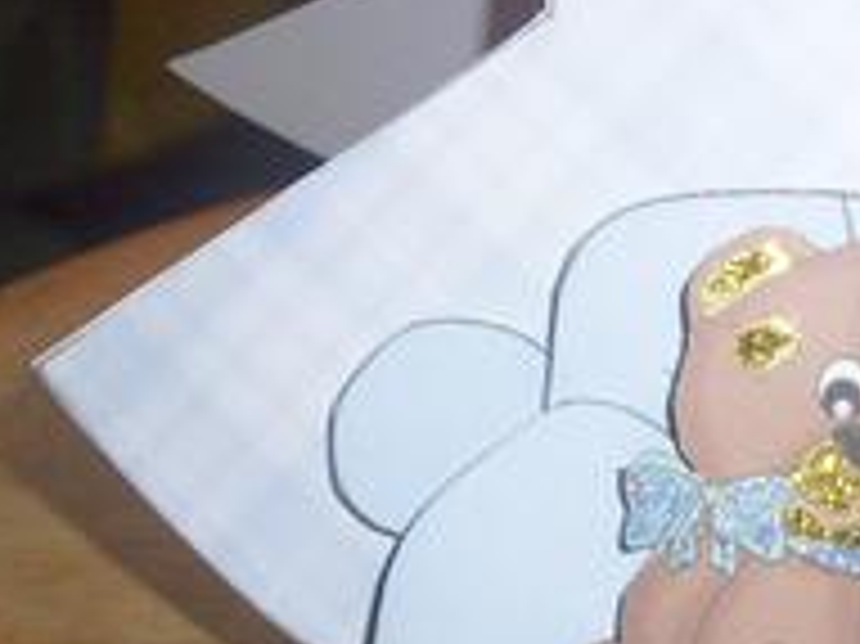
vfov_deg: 12.5
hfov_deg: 16.1
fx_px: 2930
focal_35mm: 118
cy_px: 230
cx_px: 991
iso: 80
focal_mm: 8.8
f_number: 4
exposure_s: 1/40
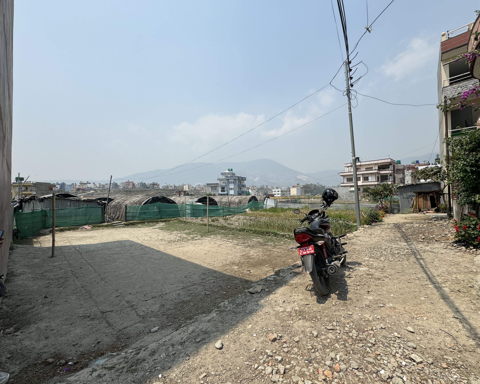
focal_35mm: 15
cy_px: 192
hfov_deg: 96.7
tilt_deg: +1.2
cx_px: 253
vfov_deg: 84.0
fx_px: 213
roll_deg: +1.5
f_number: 2.2
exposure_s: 1/2770
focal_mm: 2.22
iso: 50
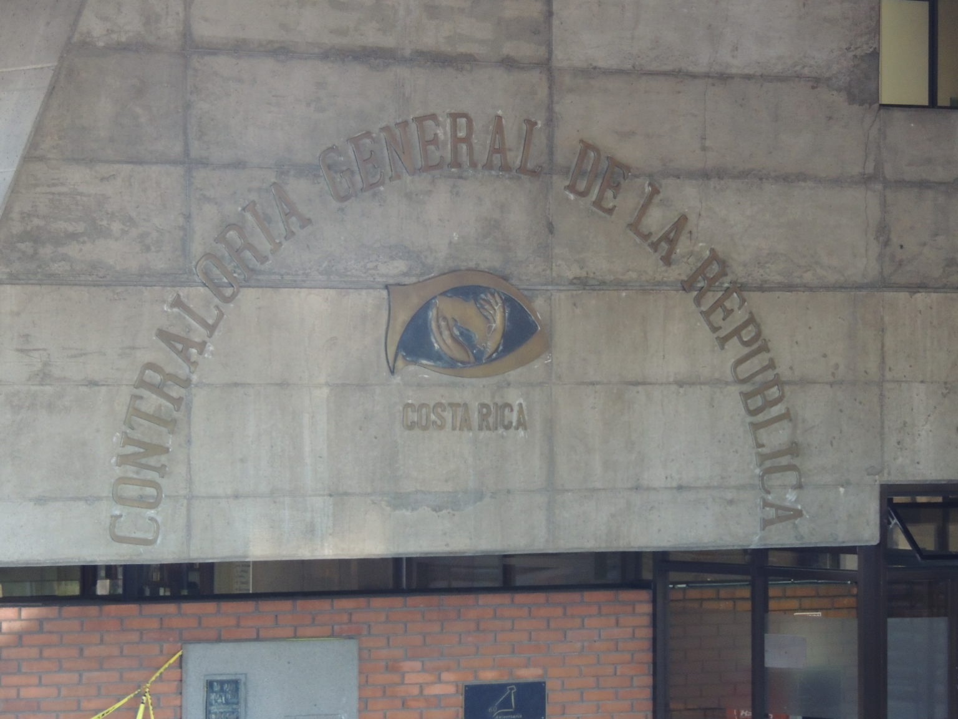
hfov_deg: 10.7
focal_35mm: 185
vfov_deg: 8.0
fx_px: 5120
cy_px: 360
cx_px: 479
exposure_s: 1/30
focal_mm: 33
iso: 720
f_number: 4.6
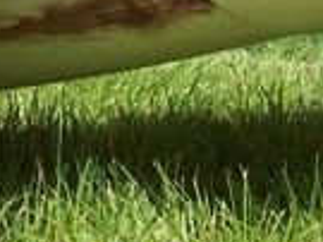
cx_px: -120
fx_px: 2144
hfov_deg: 8.5
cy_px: -61
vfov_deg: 6.4
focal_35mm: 230
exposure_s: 1/324
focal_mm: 6
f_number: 4.8
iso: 80
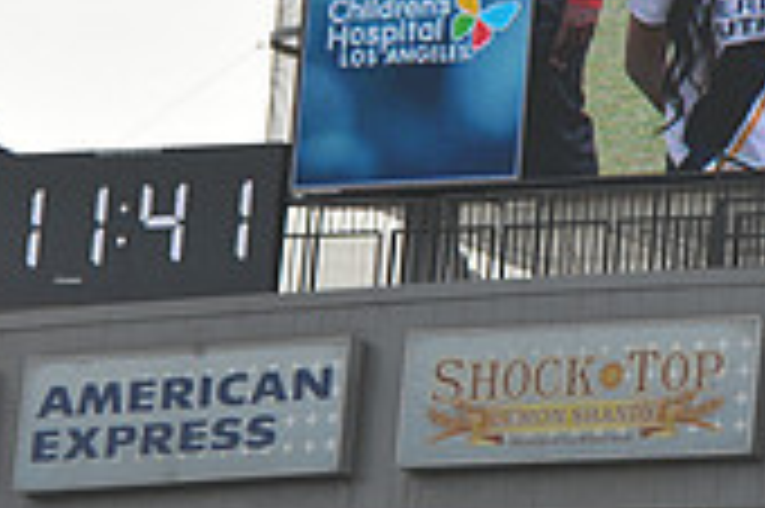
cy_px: -288
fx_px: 9405
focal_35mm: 443
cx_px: 1094
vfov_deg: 3.1
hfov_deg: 4.6
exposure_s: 1/500
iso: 250
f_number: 11
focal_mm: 130
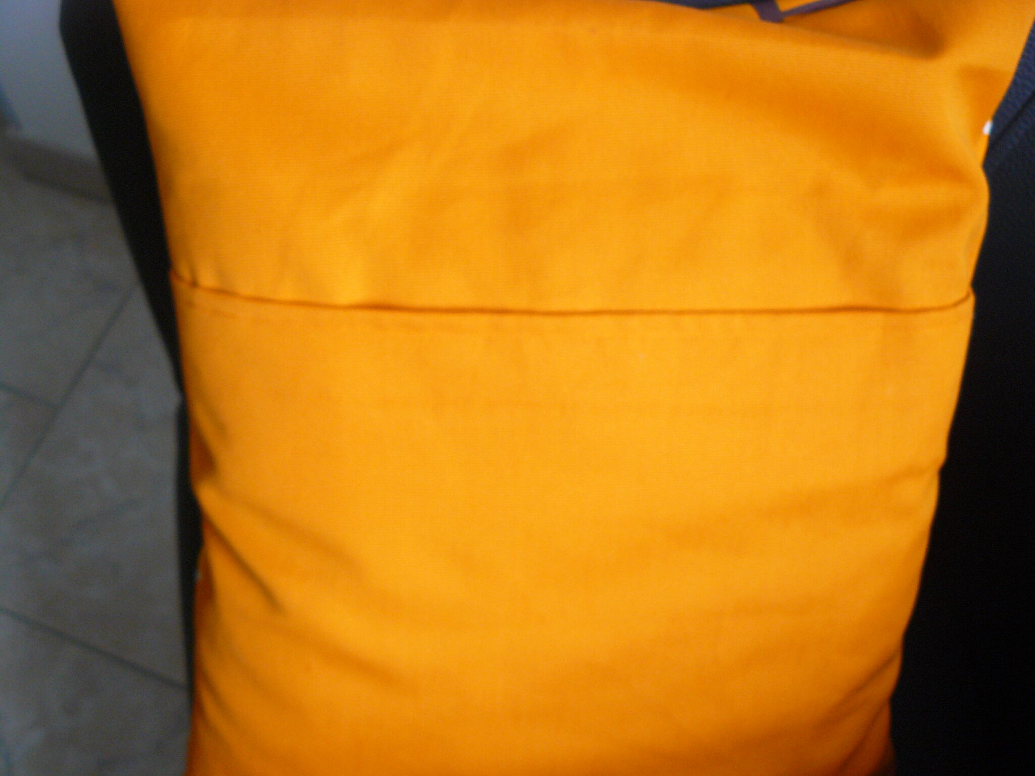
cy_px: 388
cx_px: 518
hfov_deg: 51.4
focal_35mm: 36
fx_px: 1076
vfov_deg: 39.7
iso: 200
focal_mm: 6
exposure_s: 1/10
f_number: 2.8
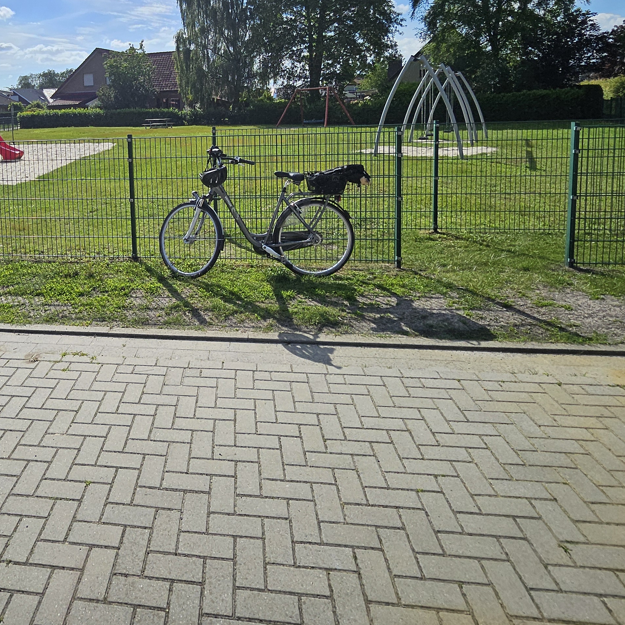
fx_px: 490
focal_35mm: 24
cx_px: 158
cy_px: 168
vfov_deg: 61.9
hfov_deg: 61.5
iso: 32
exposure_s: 1/3348
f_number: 2.2
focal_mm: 1.7
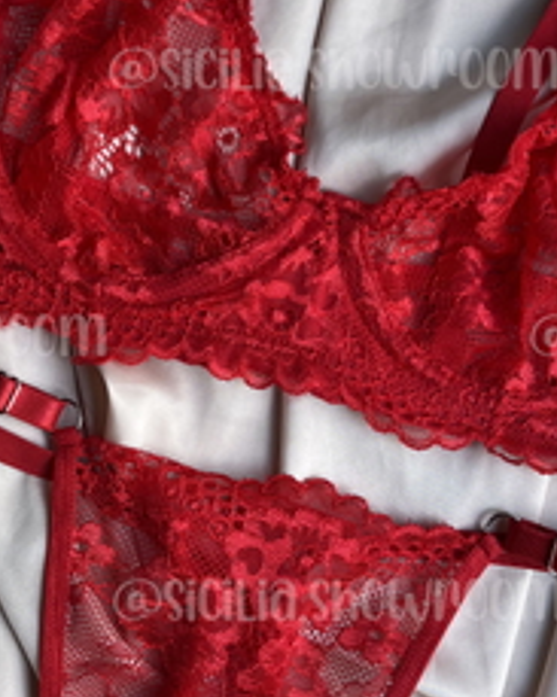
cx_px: 265
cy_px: 327
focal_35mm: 59
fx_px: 1217
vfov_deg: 32.0
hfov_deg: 25.8
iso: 40
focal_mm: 5.1
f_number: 1.6
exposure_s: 1/269
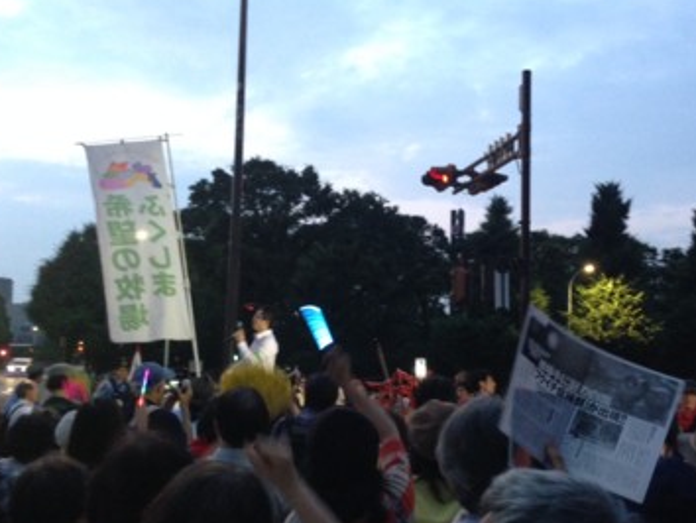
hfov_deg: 44.6
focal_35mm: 42
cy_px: 307
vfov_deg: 34.3
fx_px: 845
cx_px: 413
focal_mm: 4.12
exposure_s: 1/20
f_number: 2.4
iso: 320
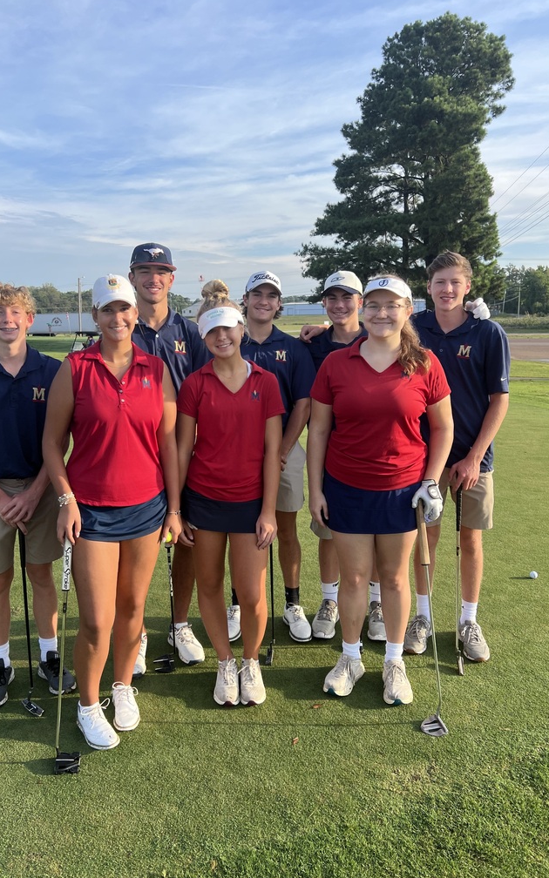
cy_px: 445
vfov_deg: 66.5
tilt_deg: -9.3
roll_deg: +1.1
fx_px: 670
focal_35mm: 28
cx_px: 234
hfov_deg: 44.4
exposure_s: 1/1645
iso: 50
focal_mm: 5.7
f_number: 1.5
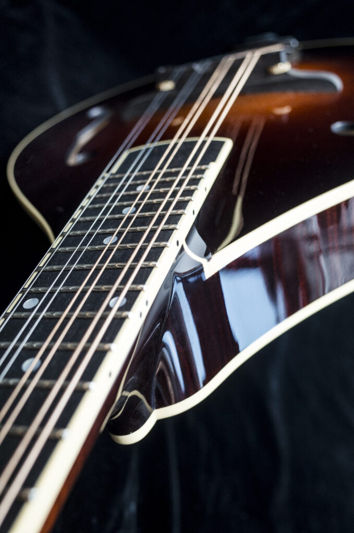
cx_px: 177
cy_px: 266
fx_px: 518
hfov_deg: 37.7
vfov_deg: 54.5
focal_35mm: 35
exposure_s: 1/250
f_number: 4
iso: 400
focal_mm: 18.3
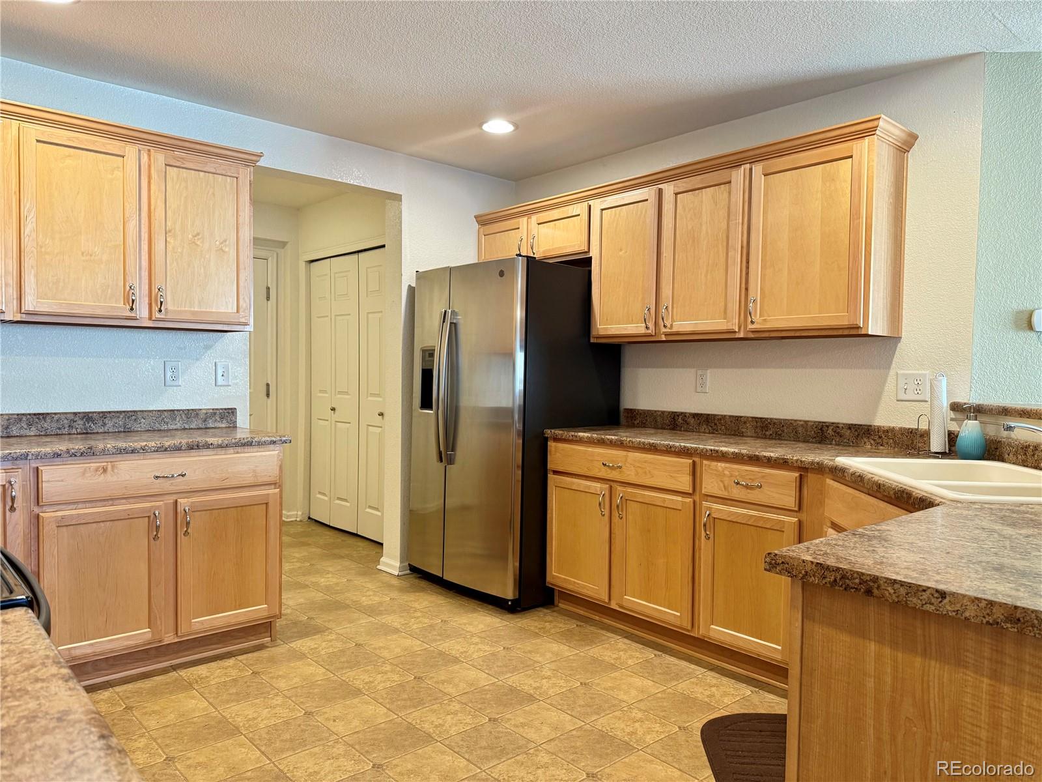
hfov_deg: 71.6
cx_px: 521
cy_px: 391
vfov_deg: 56.8
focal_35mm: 24
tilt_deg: -2.1
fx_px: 722
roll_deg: -1.1
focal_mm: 6.76
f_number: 1.78
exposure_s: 1/60
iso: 320
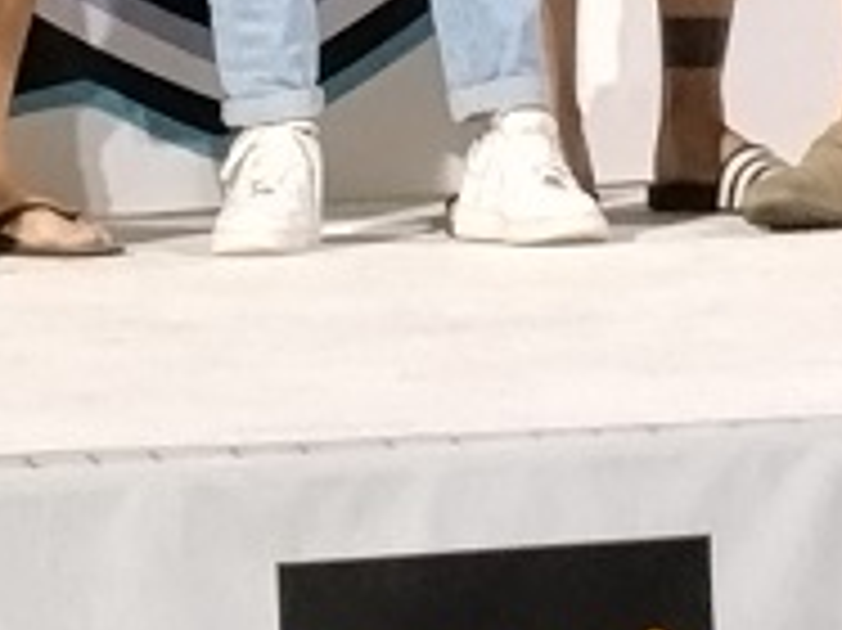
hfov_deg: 6.5
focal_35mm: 303
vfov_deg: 4.8
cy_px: -562
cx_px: 601
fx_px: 7365
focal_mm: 3.96
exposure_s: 1/25
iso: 500
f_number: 1.8
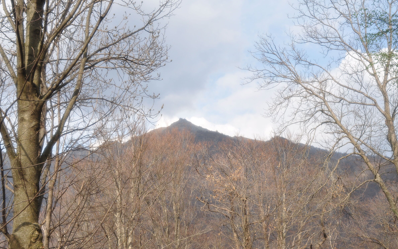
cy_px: 125
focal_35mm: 43
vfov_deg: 29.9
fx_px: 466
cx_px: 198
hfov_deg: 46.2
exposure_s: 1/80
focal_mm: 28
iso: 400
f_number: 8
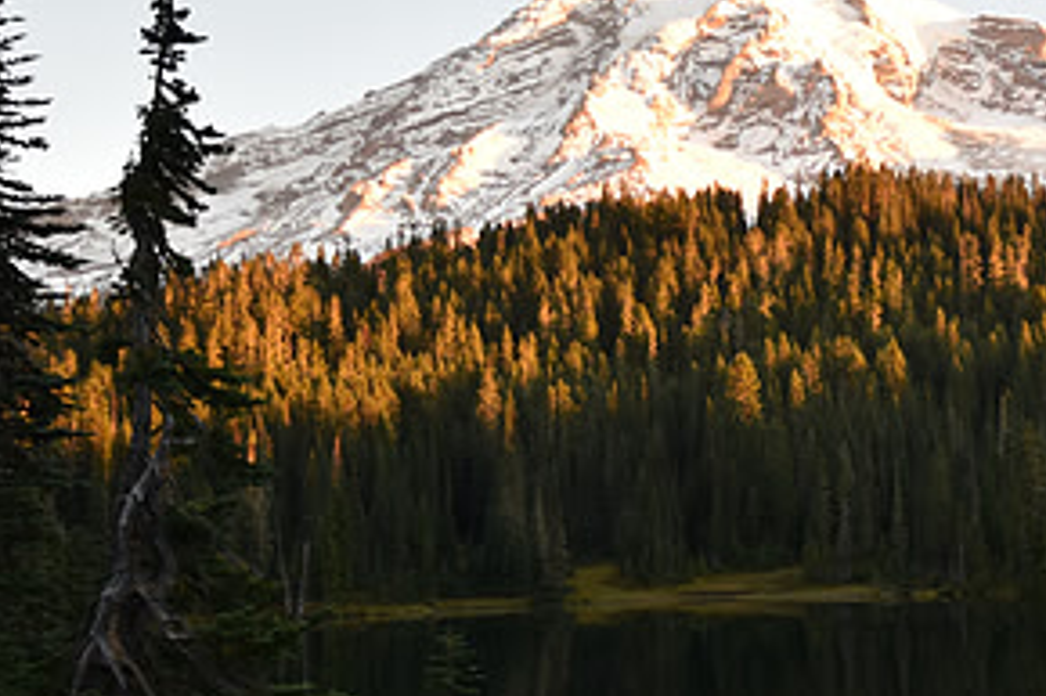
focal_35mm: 66
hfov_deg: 29.3
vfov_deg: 20.6
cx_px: 945
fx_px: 1917
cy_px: 319
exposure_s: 1/80
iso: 200
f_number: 7.6
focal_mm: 22
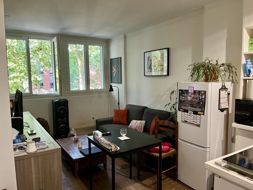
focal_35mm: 26
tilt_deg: -6.0
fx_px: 190
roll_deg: +0.7
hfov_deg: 67.3
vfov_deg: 53.1
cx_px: 126
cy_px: 95
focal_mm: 5.1
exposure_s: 1/50
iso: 200
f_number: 1.6
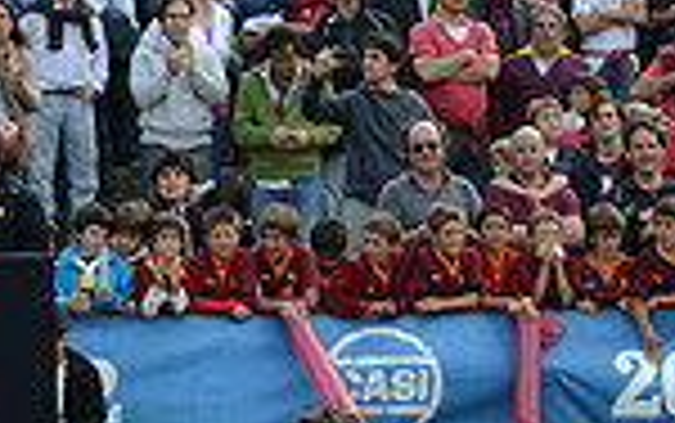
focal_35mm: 334
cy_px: 830
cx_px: -212
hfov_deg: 6.2
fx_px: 6149
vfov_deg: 3.9
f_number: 4.5
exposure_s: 1/640
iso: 250
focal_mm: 85
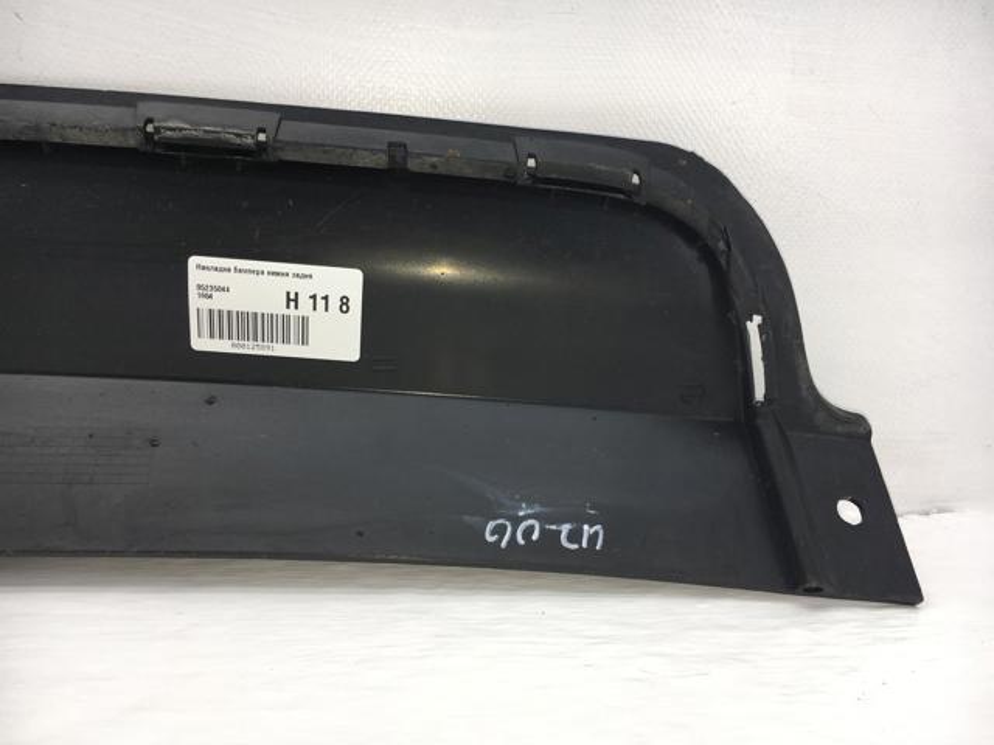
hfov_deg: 61.7
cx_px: 497
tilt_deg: -13.5
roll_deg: -1.6
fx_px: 833
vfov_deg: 48.2
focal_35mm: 29
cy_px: 372
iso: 25
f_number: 2.2
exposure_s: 1/191
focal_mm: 4.15
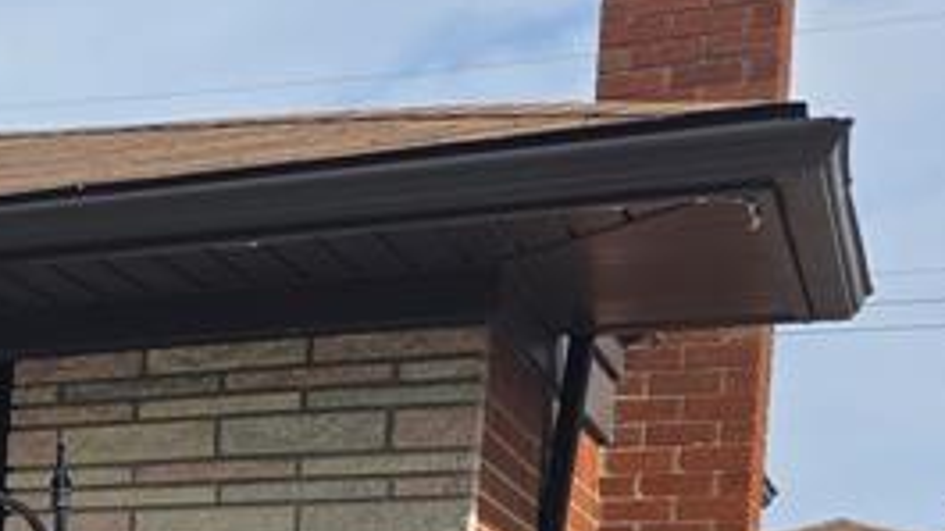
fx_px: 2430
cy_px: 919
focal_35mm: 97
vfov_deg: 11.6
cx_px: -799
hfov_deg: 17.5
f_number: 1.7
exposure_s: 1/7626
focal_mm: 6.3
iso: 80
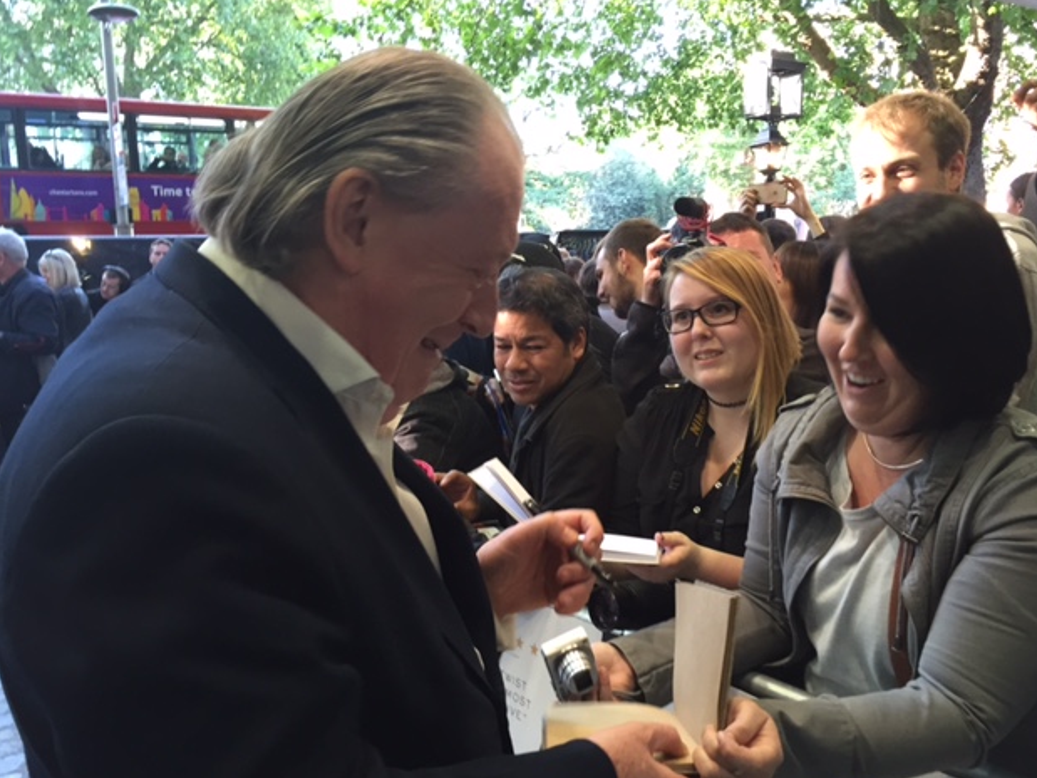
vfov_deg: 46.8
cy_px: 396
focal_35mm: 30
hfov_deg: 60.0
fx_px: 899
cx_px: 533
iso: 80
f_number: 2.2
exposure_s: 1/30
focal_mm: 4.15
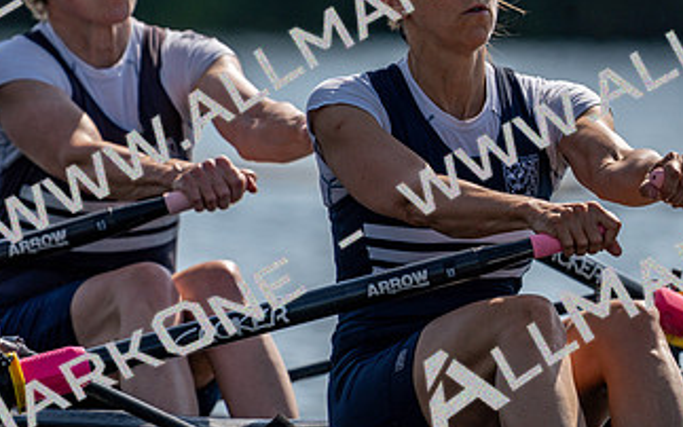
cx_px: 243
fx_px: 15266
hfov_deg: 2.6
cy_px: 250
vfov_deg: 1.6
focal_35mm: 820
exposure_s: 1/1600
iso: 160
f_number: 6.3
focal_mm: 448
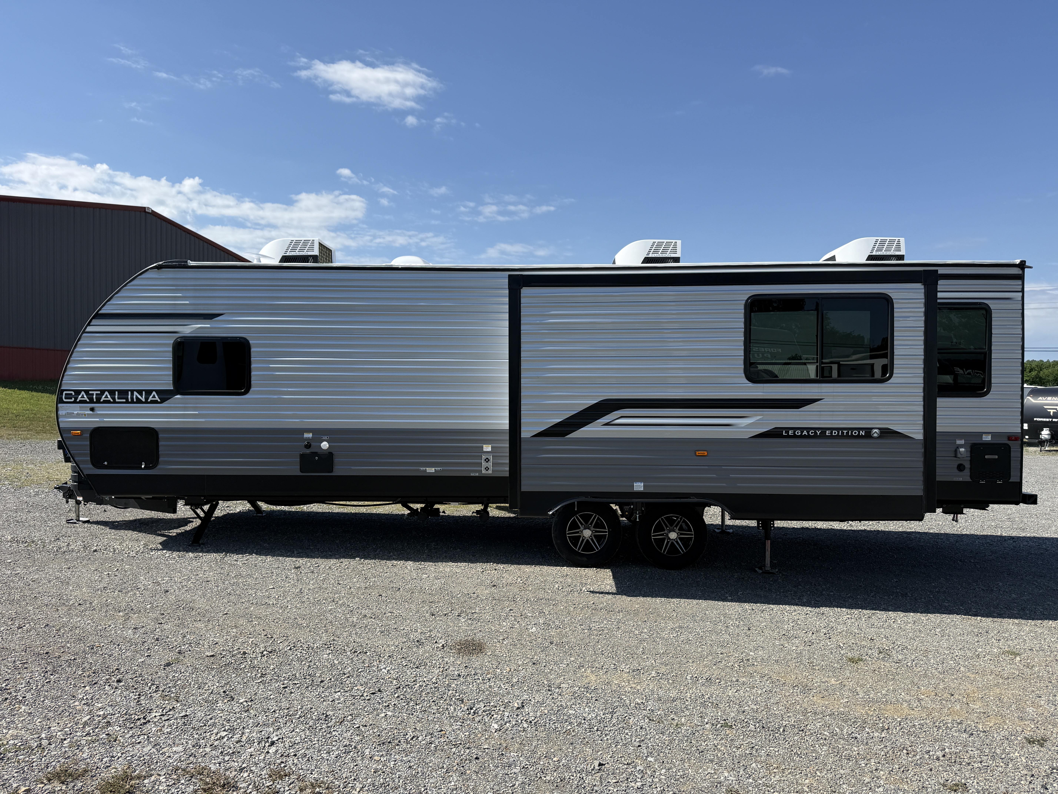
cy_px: 397
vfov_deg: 56.8
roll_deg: -0.8
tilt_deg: -1.0
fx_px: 734
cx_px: 529
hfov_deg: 71.6
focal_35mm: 24
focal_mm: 6.76
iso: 80
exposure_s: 1/5319
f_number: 1.78
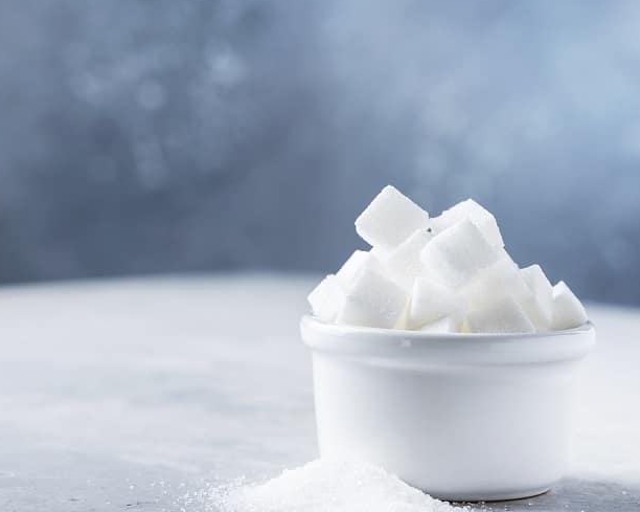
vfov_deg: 10.6
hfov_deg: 13.3
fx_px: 2745
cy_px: 290
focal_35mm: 145
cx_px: 189
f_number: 7.1
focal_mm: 105
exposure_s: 1/160
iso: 100
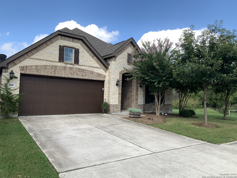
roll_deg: -1.6
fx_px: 178
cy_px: 89
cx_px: 118
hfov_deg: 67.3
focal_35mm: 26
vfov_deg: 53.1
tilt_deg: +1.3
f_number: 1.8
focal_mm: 4.25
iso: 25
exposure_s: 1/1124
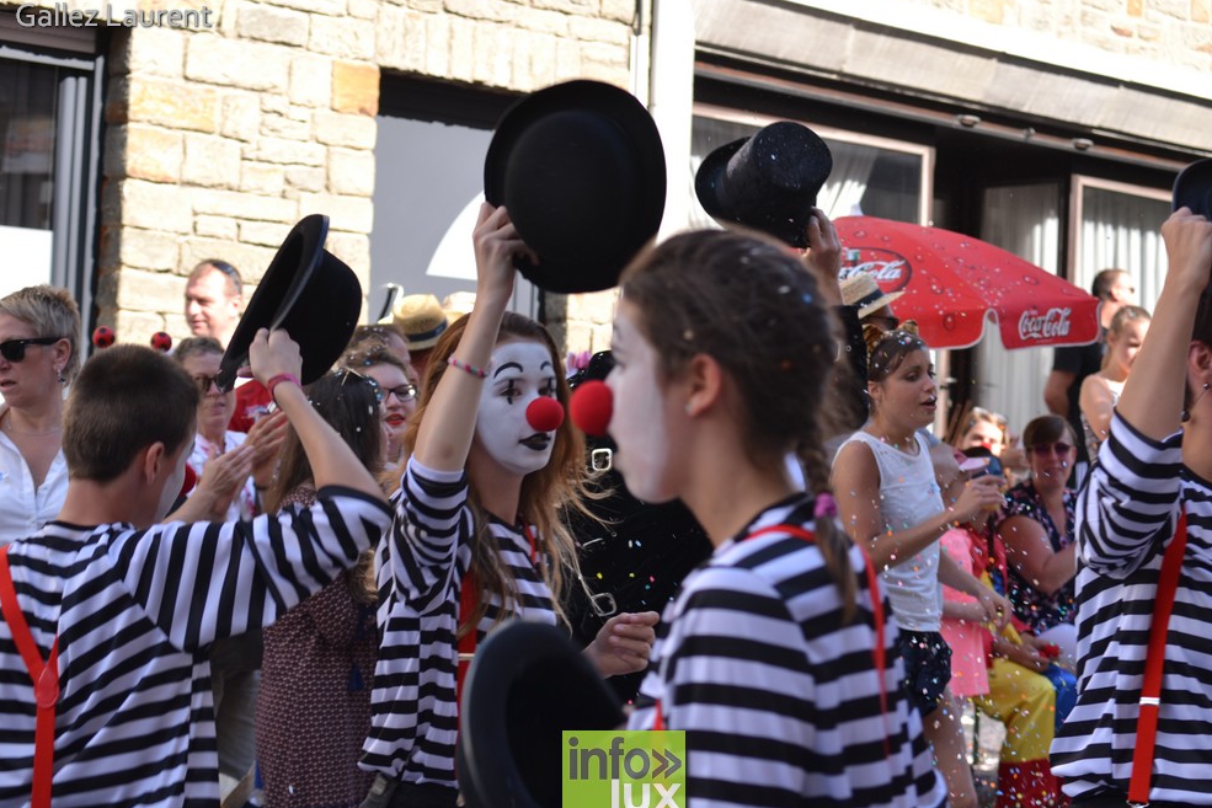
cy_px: 410
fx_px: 2626
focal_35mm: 78
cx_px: 624
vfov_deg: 17.5
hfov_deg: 26.0
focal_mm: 50
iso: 100
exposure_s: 1/200
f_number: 4.5
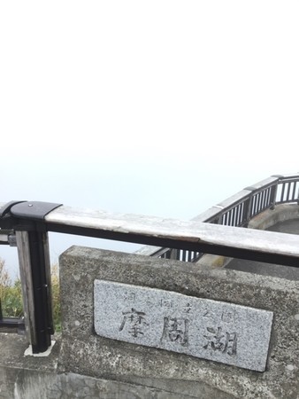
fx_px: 357
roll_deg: -3.0
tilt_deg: -20.5
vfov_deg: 58.3
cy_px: 200
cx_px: 150
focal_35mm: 31
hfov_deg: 45.5
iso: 25
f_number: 2.4
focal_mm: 3.3
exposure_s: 1/314
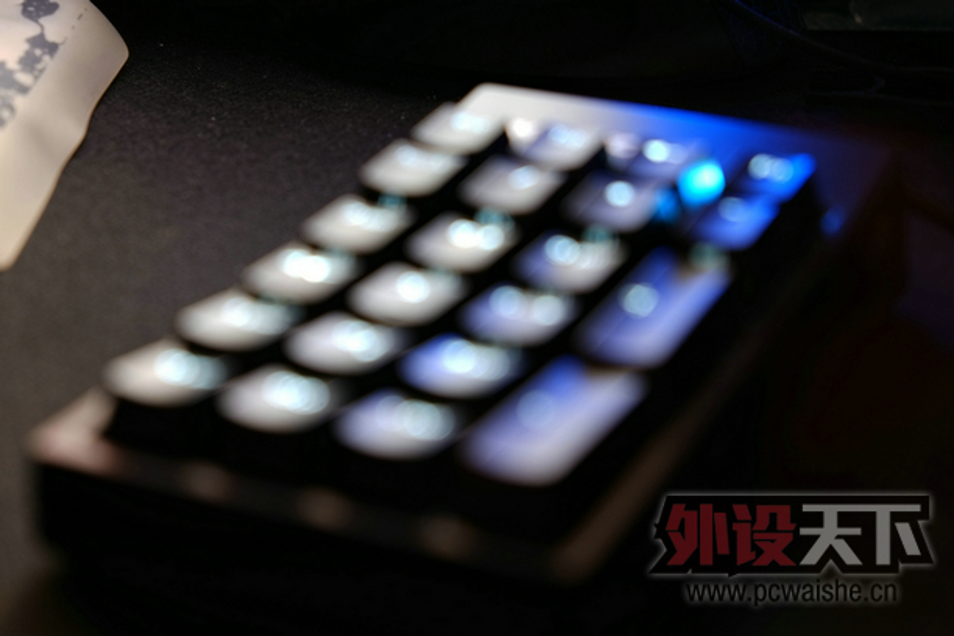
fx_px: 2199
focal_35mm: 83
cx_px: 477
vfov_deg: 16.5
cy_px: 318
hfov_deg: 24.5
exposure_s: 20
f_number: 4
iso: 100
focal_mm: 55
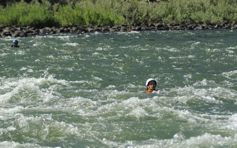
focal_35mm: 402
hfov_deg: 5.2
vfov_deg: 3.3
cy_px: 72
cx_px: 75
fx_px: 2597
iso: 200
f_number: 7.1
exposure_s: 1/640
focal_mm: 250
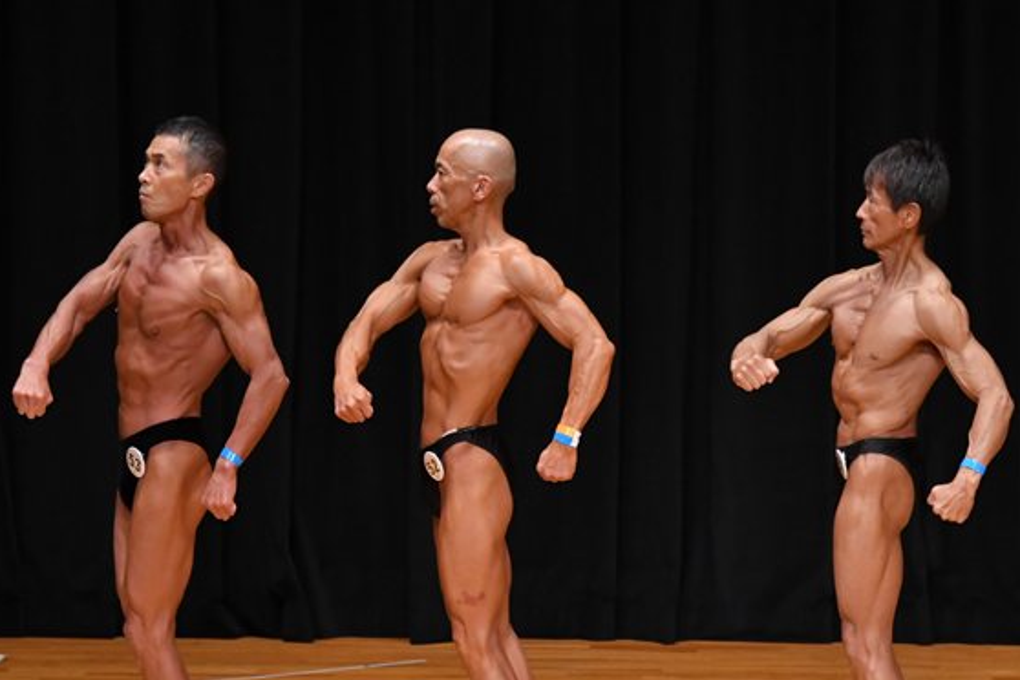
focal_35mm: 333
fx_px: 9434
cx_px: 491
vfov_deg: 4.1
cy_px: 452
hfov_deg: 6.2
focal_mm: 160
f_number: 5.6
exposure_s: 1/400
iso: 3200
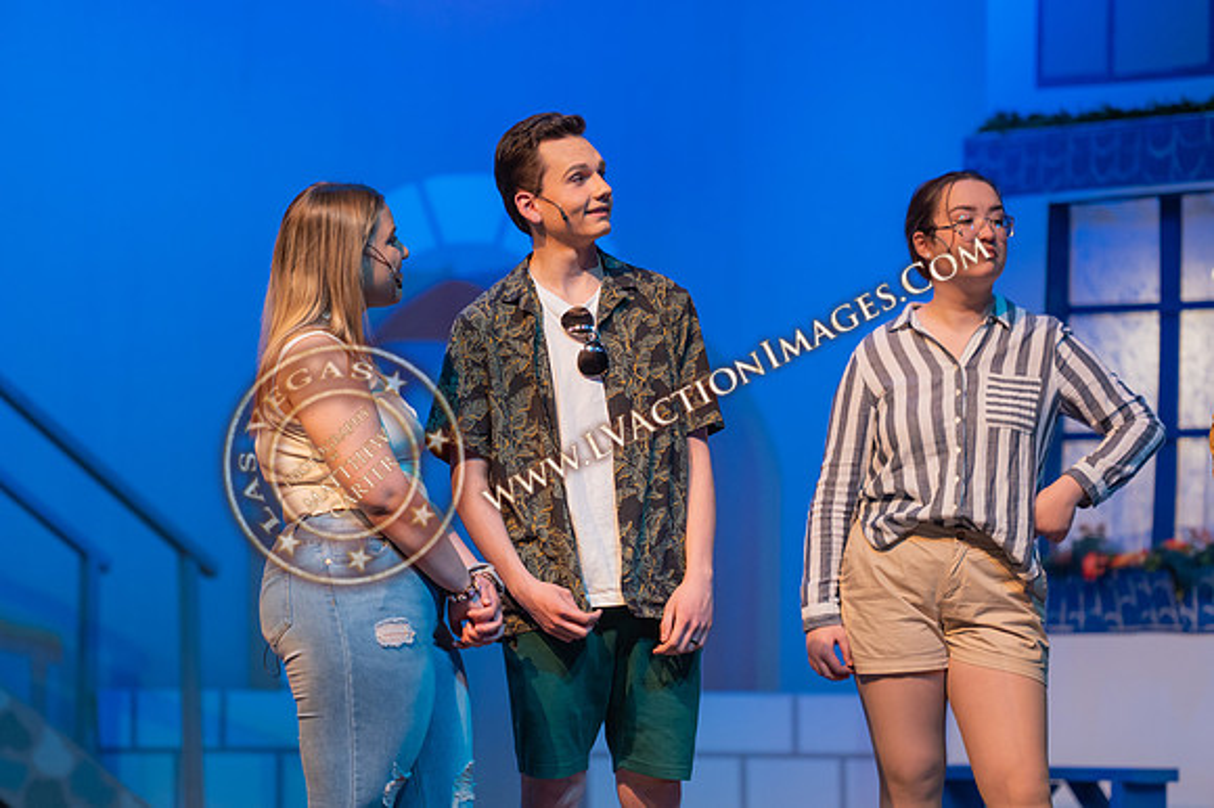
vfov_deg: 8.6
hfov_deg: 12.8
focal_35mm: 160
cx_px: 607
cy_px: 404
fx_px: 5392
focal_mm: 160
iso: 900
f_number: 2.8
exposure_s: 1/250
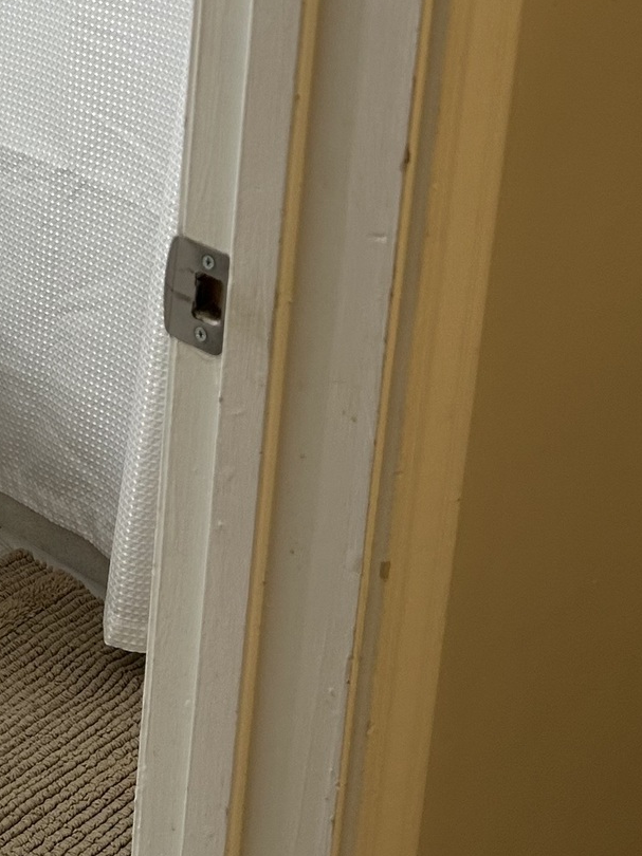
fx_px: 1831
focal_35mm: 74
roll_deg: -1.3
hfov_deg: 18.4
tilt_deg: -14.0
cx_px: -218
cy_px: -79
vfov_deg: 24.6
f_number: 1.5
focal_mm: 5.7
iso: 125
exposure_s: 1/120
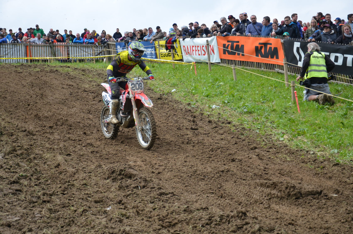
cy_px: 117
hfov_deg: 26.0
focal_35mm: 78
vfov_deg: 17.4
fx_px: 763
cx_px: 176
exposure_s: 1/1250
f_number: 5
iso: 400
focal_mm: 52
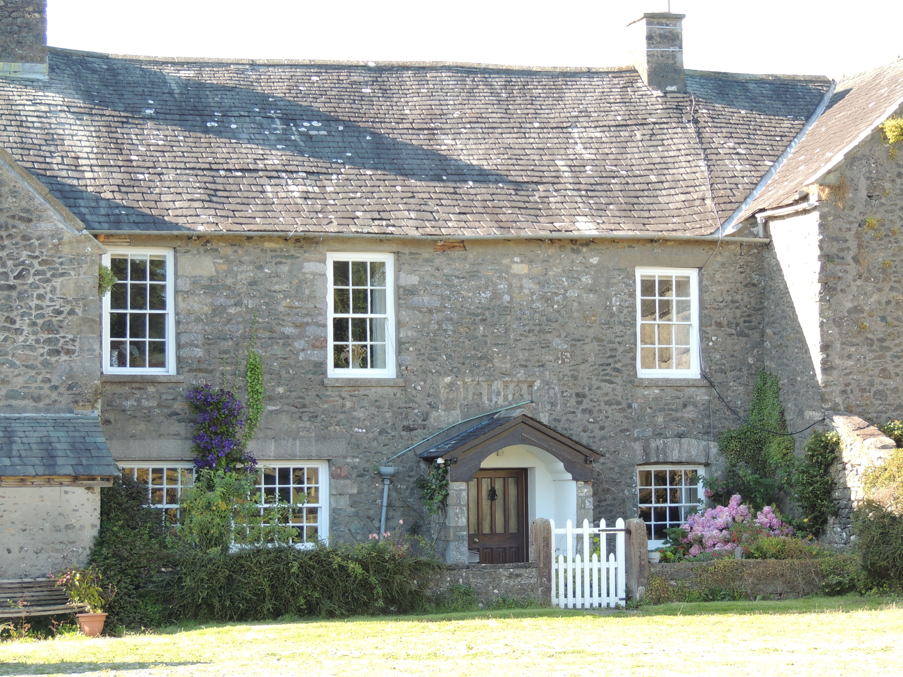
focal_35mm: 105
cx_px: 452
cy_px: 338
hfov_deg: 18.7
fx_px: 2739
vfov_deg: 14.1
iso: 140
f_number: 4.2
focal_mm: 18.7
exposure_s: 1/100
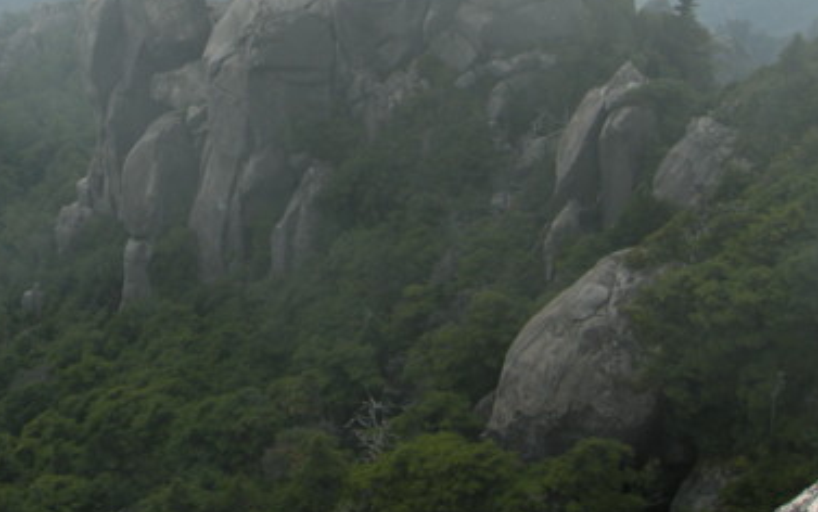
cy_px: 2
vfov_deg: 20.0
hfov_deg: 31.5
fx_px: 1405
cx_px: 145
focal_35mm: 63
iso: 64
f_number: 5.4
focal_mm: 7.5
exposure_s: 1/242
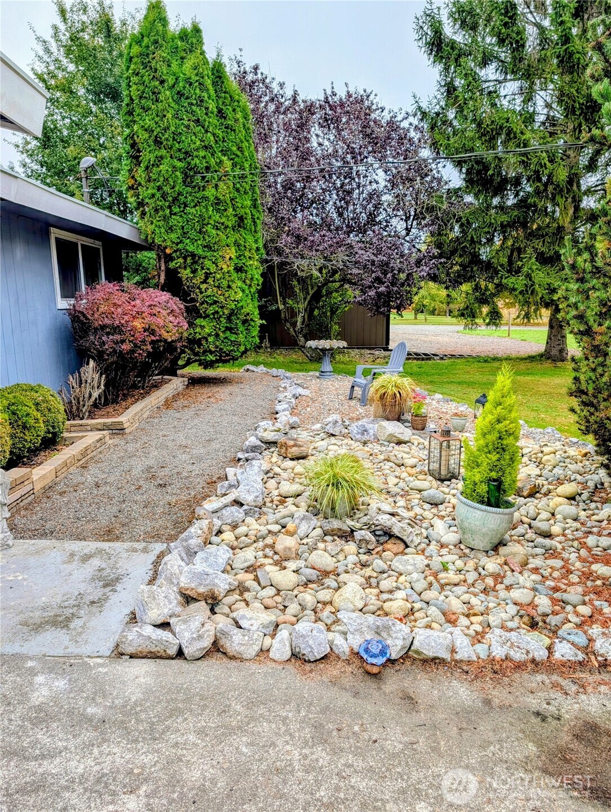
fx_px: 563
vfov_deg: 71.5
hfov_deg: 57.0
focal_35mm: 24
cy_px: 406
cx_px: 306
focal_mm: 6.9
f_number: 1.68
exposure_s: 1/617
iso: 11
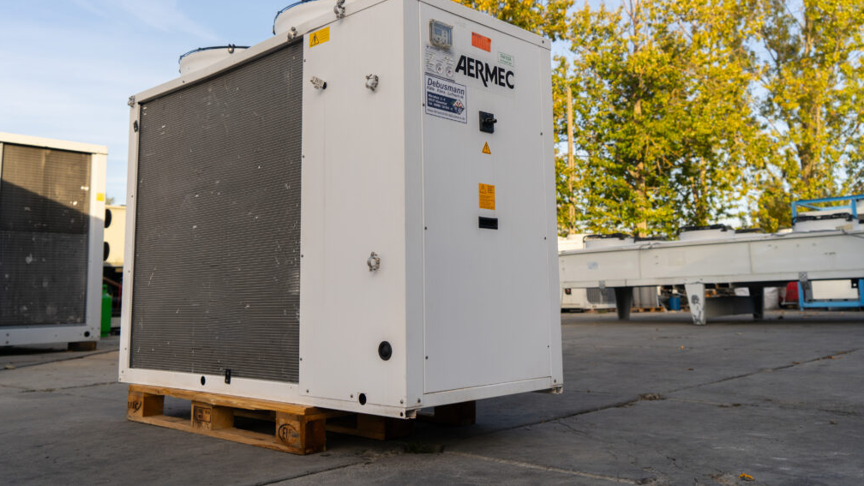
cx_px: 429
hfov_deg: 59.5
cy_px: 194
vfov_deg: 35.5
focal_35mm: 33
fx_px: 756
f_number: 5
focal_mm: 31
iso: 100
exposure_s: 1/500
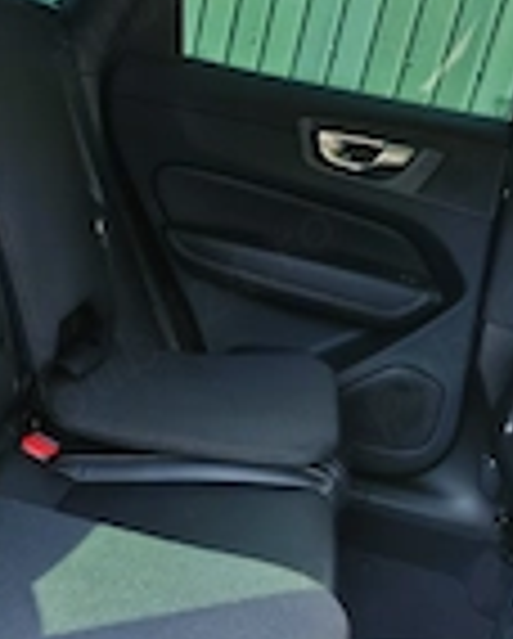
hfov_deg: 32.2
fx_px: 833
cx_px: 32
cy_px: 392
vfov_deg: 41.7
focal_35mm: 44
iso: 50
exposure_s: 1/50
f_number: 2.2
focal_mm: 1.96
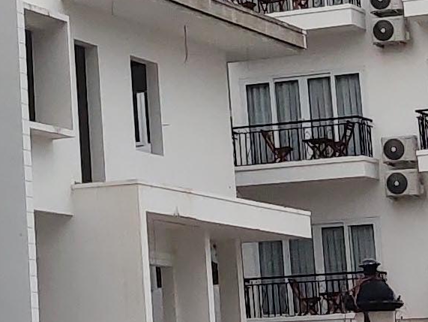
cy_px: -91
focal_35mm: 175
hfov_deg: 11.0
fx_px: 2165
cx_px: -110
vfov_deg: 8.4
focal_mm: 4.71
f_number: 1.7
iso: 50
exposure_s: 1/6242
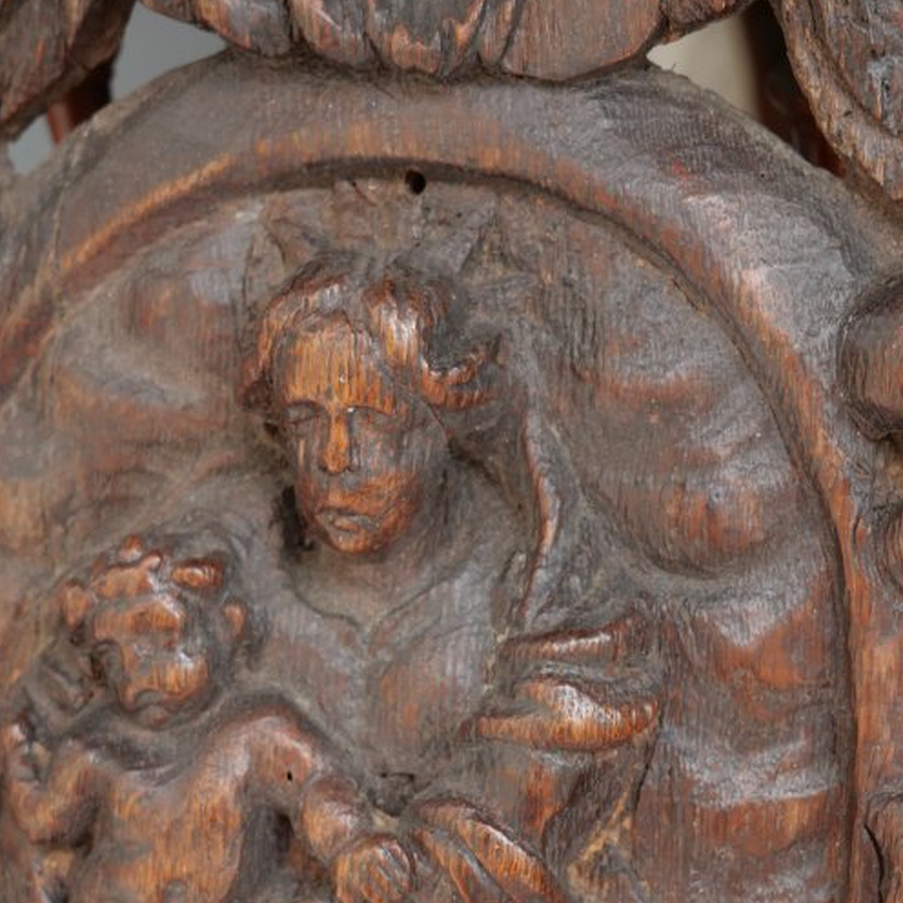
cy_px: 748
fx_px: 3158
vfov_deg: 16.1
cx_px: 342
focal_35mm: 107
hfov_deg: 16.3
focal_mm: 25
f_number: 4.5
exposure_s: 1/80
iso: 200
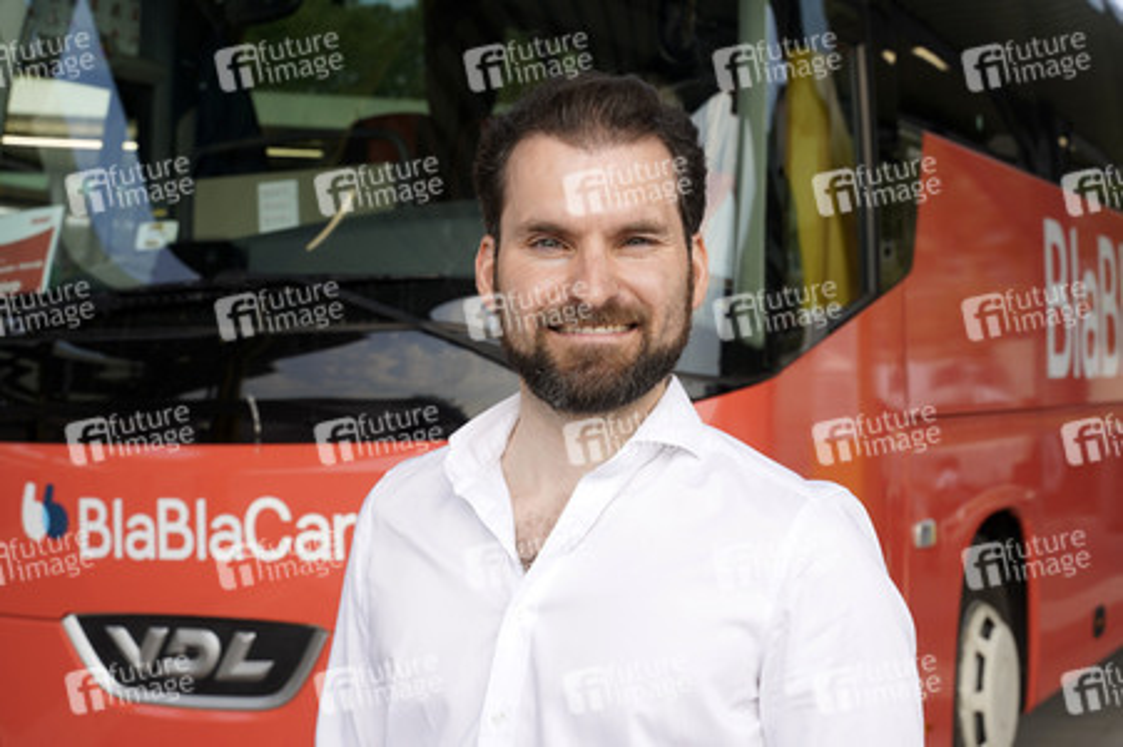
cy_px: 374
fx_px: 1559
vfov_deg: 27.0
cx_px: 562
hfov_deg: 39.6
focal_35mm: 50
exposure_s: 1/125
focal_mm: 50
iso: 100
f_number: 8
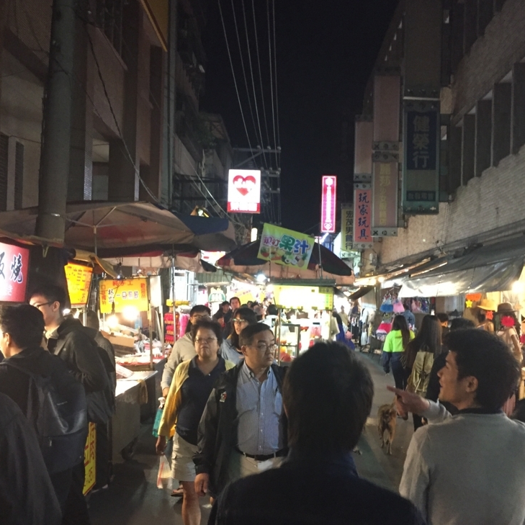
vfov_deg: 46.0
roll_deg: +0.5
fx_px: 618
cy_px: 288
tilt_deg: +3.4
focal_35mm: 36
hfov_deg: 46.0
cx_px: 272
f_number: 2.2
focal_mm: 4.15
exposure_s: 1/30
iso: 250
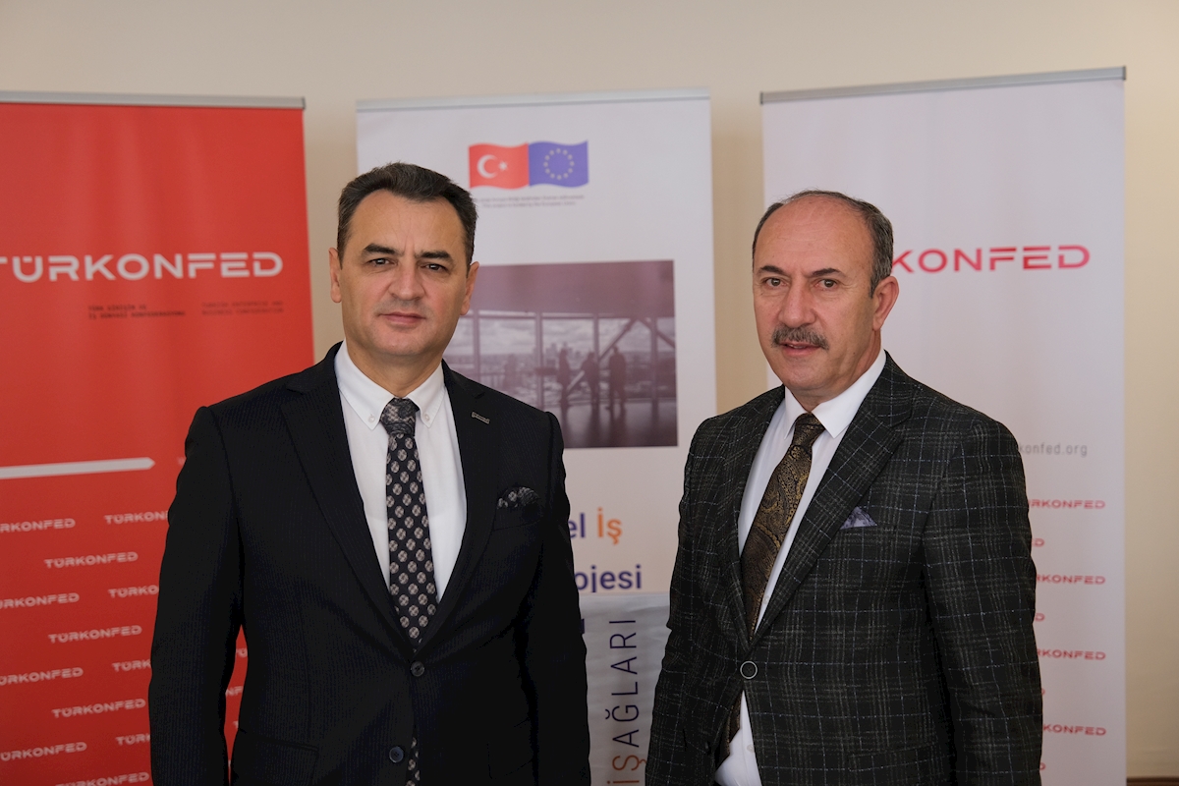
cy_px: 393
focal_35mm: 56
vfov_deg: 24.2
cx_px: 590
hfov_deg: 35.6
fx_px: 1834
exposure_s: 1/60
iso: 800
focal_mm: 37.6
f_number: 2.8
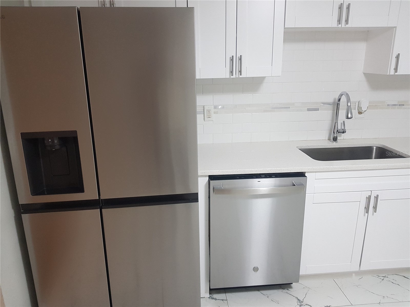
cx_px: 205
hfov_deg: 67.3
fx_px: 308
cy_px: 154
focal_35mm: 26
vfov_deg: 53.1
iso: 200
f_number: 1.7
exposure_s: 1/30
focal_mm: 4.3
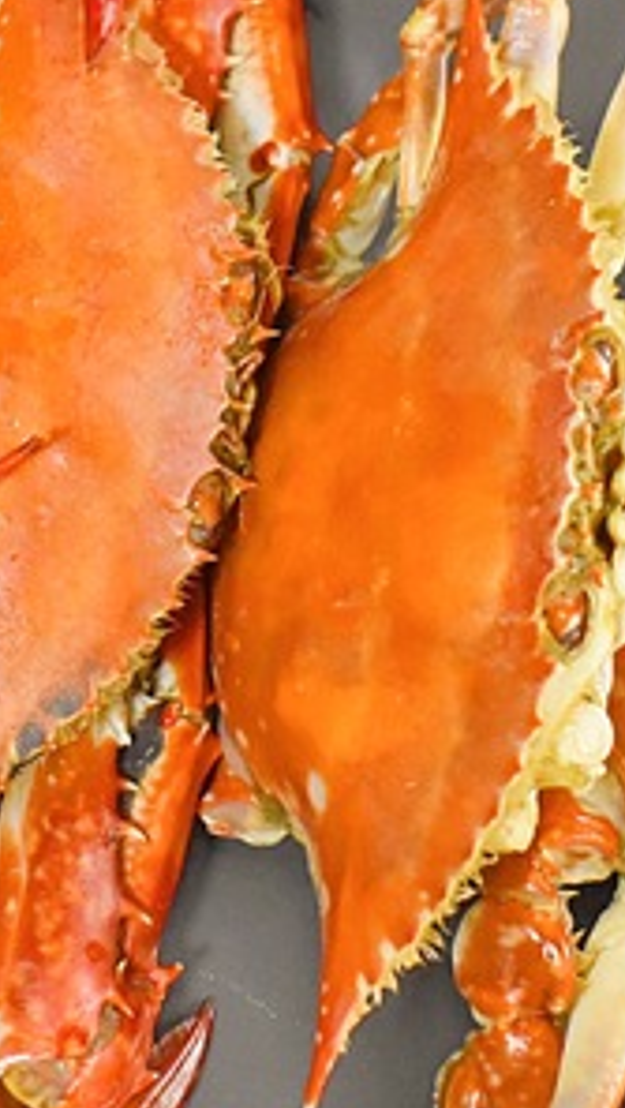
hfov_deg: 9.5
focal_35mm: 128
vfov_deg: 16.7
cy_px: 533
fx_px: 3774
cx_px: 213
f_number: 4.2
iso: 2800
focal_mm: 31
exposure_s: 1/125
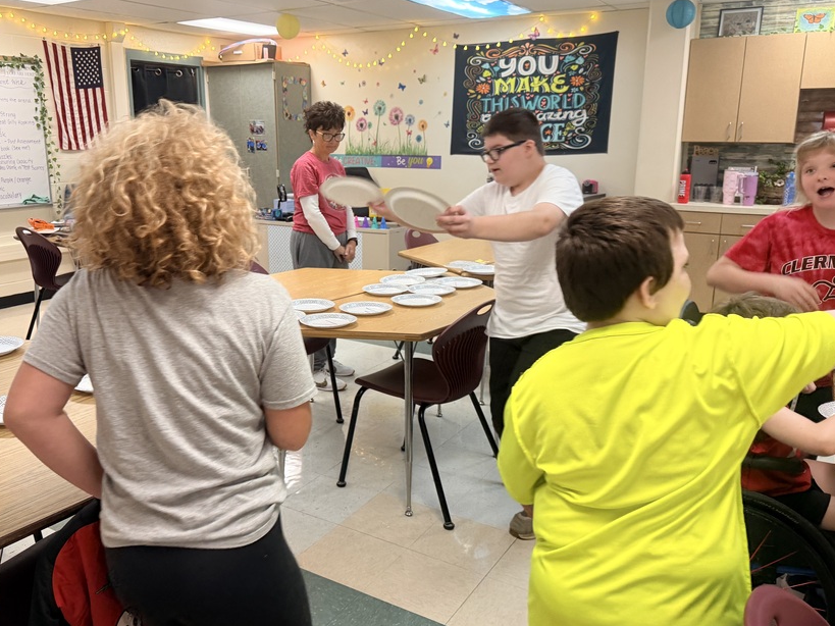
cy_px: 301
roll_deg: -0.8
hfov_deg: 59.9
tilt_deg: -13.4
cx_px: 376
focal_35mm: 30
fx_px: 724
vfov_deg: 46.8
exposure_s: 1/60
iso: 200
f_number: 1.78
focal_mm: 6.76
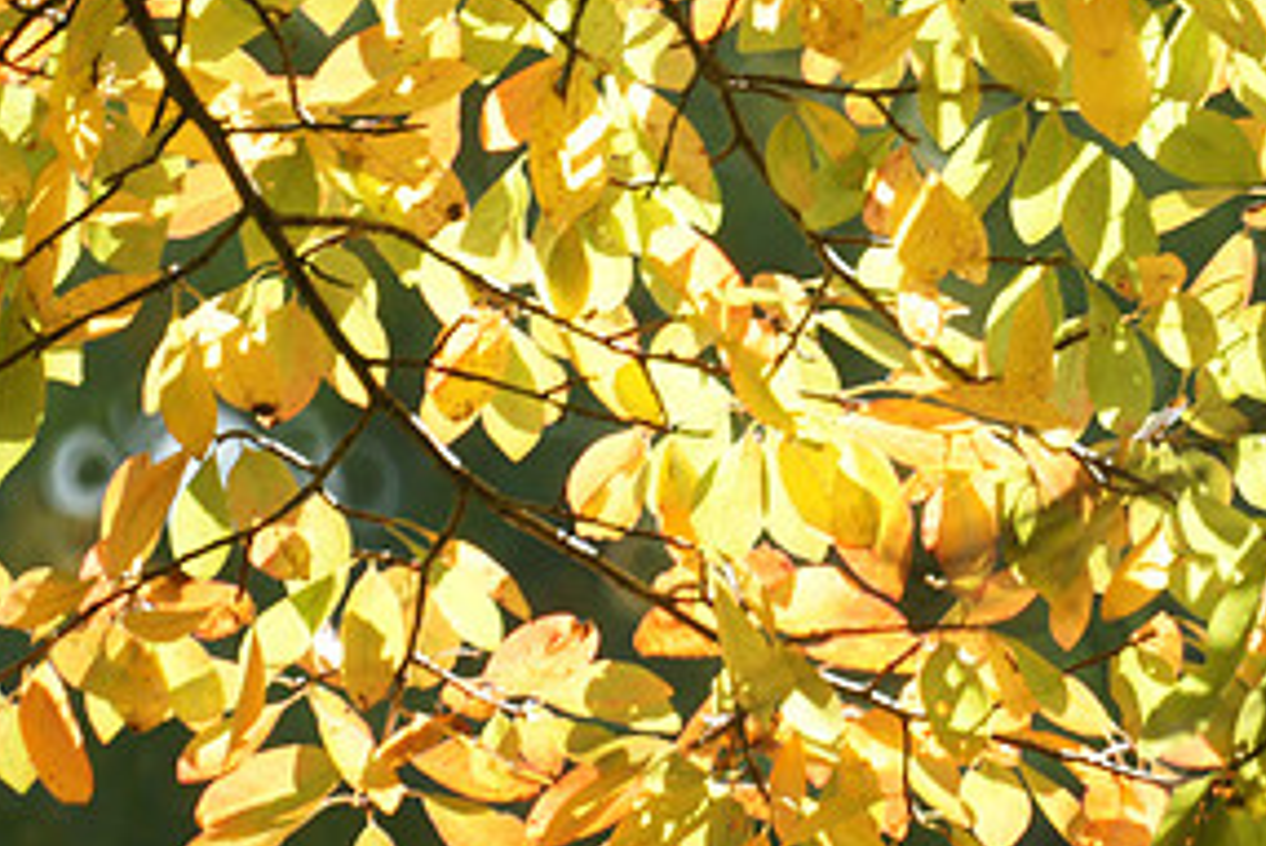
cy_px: 193
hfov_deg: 1.4
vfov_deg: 0.9
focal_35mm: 1521
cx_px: 1062
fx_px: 53513
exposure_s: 1/250
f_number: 8
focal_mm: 500
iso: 500
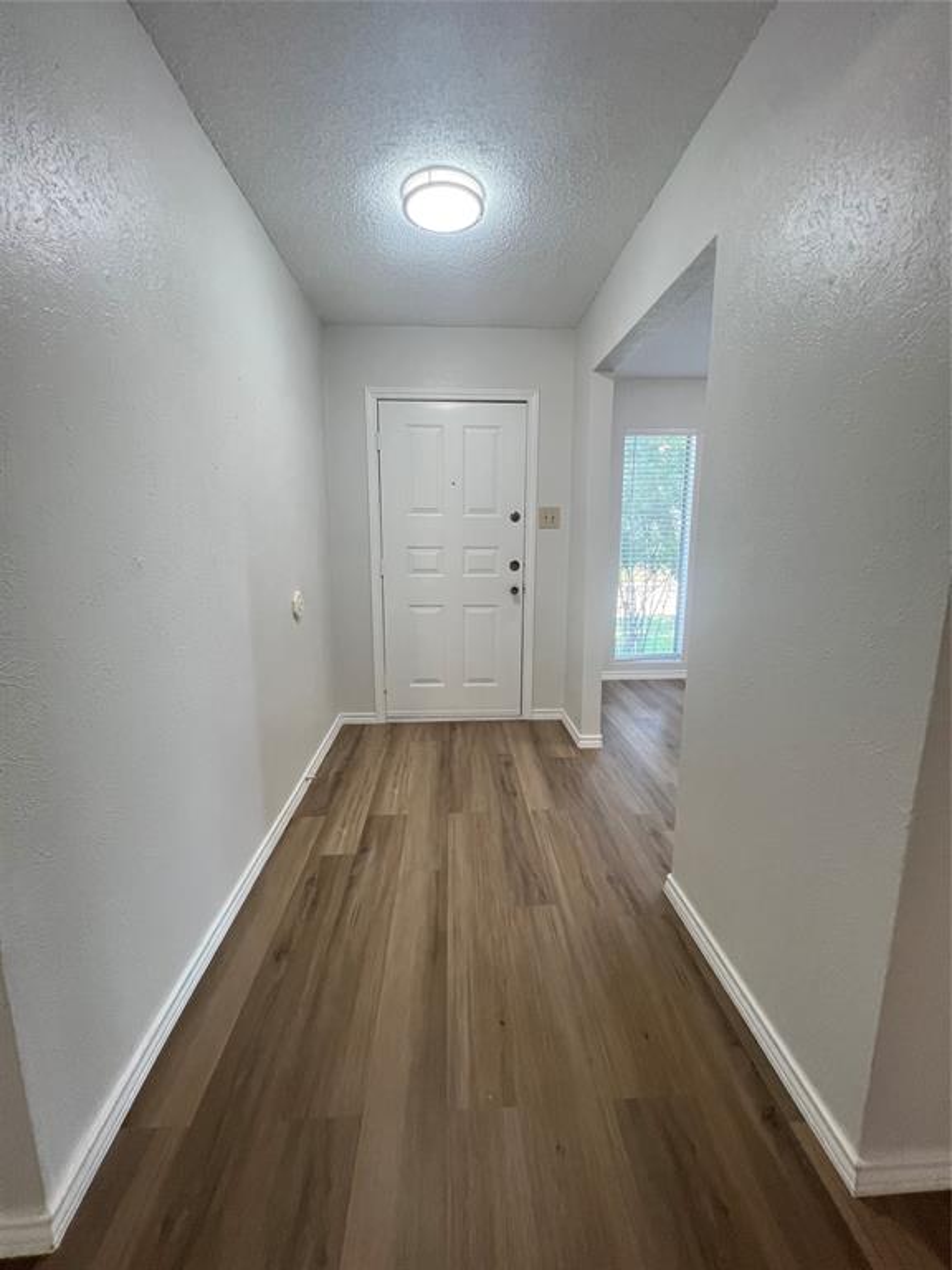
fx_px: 477
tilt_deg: -10.0
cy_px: 635
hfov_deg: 89.9
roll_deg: -0.2
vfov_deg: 106.2
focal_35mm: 13
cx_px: 476
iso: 200
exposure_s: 1/120
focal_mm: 1.57
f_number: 1.8
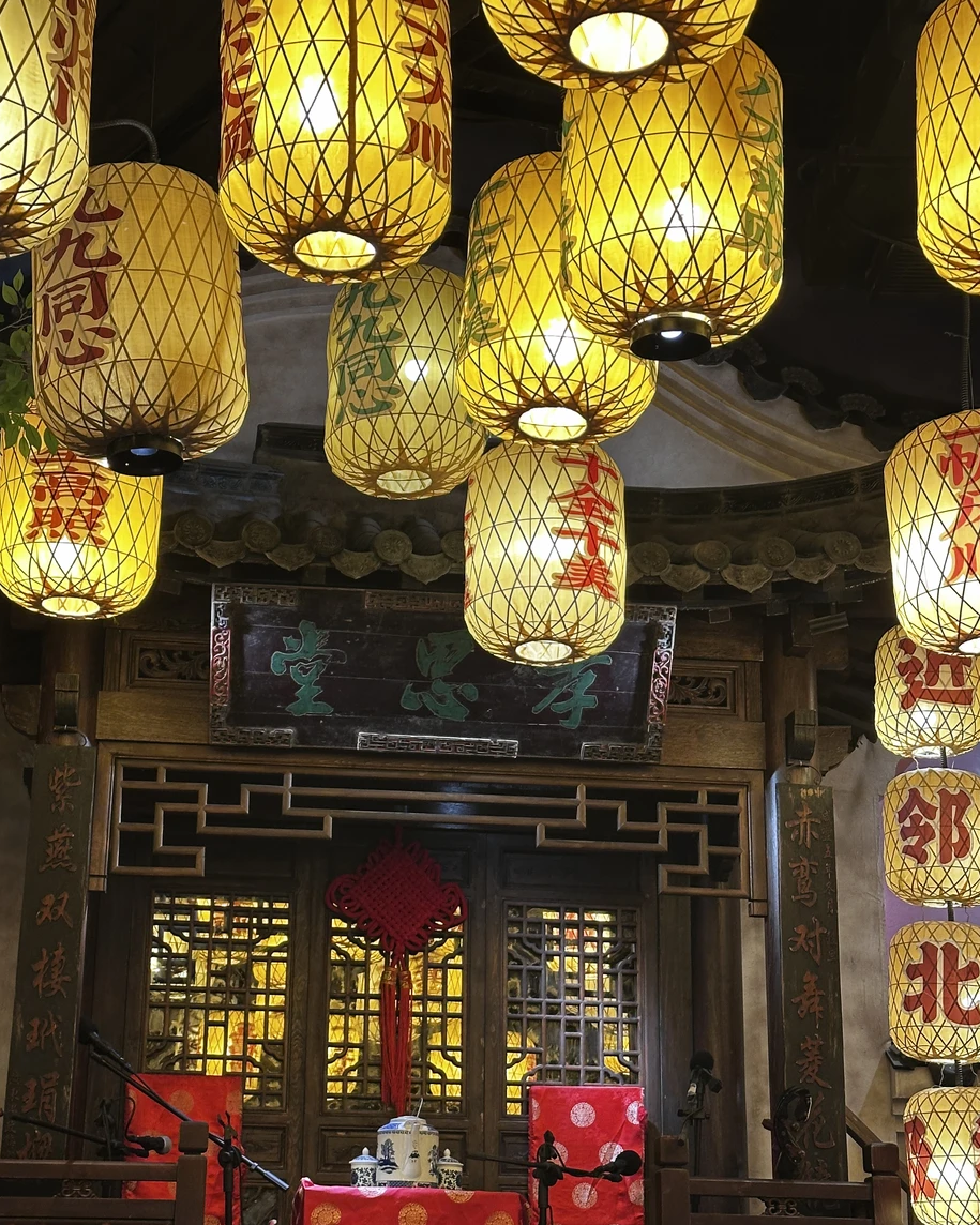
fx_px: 2139
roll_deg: -1.7
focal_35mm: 59
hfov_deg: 25.8
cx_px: 433
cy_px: 711
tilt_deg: +16.3
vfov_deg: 31.9
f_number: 1.78
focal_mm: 6.86
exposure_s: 1/50
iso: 125
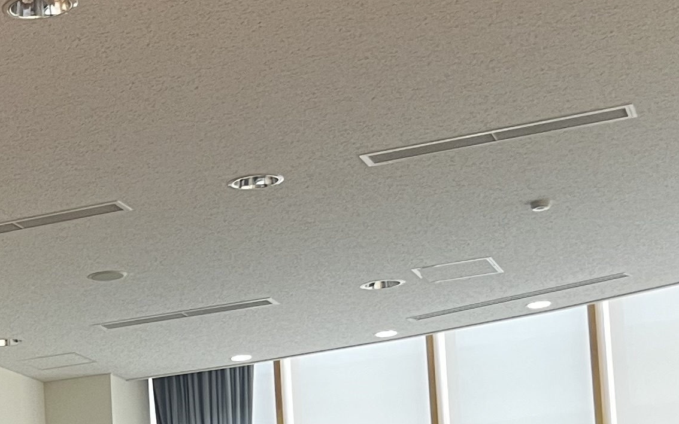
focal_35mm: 98
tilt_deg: +2.6
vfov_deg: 12.8
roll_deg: +2.6
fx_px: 1814
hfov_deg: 19.9
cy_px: 576
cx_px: -130
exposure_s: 1/60
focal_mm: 5.1
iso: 100
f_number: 1.6
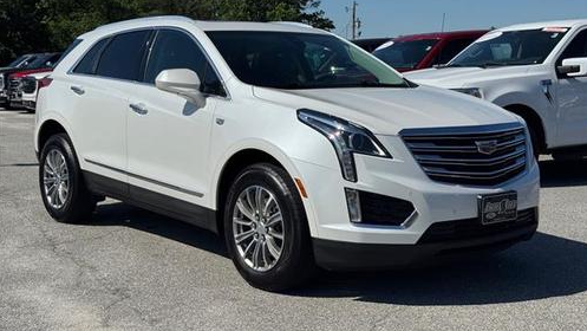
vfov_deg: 22.7
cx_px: 295
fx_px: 825
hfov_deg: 39.2
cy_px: 151
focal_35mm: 53
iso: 80
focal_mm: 6.76
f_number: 1.78
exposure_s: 1/12500
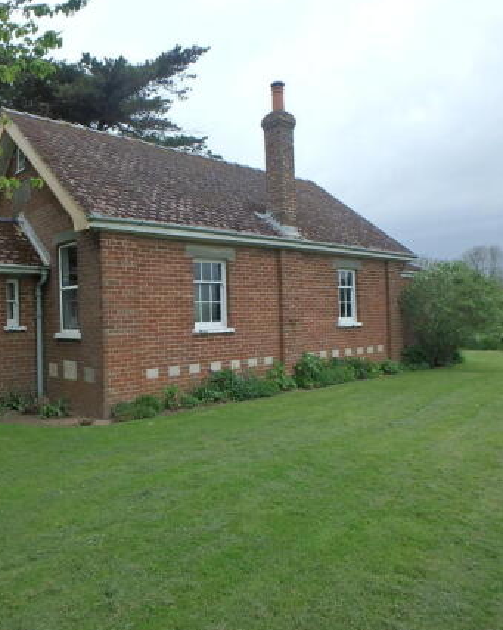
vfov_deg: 62.2
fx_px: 522
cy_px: 314
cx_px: 207
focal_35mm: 28
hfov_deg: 51.2
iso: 125
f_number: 3.5
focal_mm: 3.7
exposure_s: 1/800
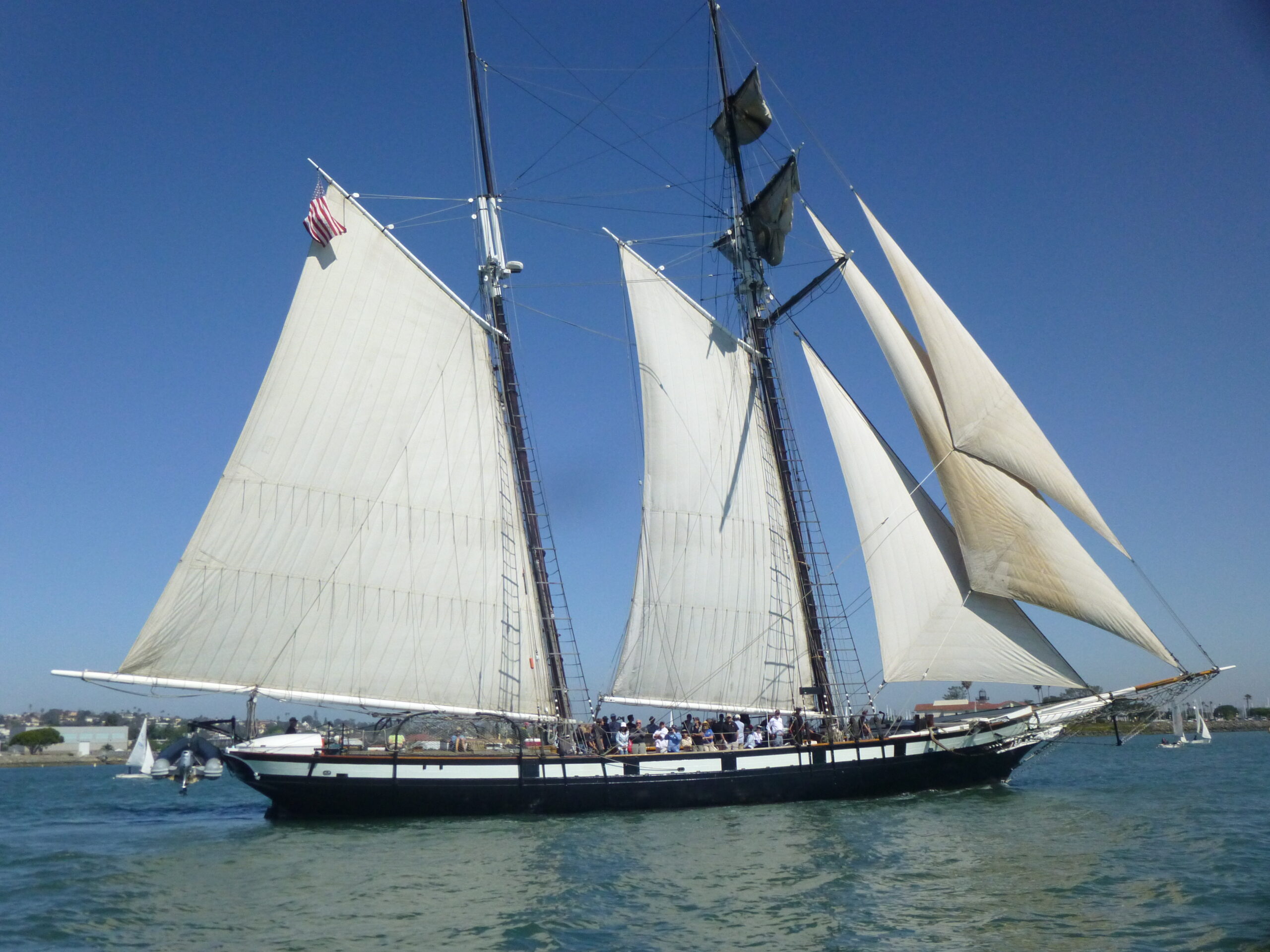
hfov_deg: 54.0
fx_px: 1247
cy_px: 476
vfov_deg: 41.8
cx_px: 635
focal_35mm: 34
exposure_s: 1/1300
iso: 400
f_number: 10
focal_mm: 6
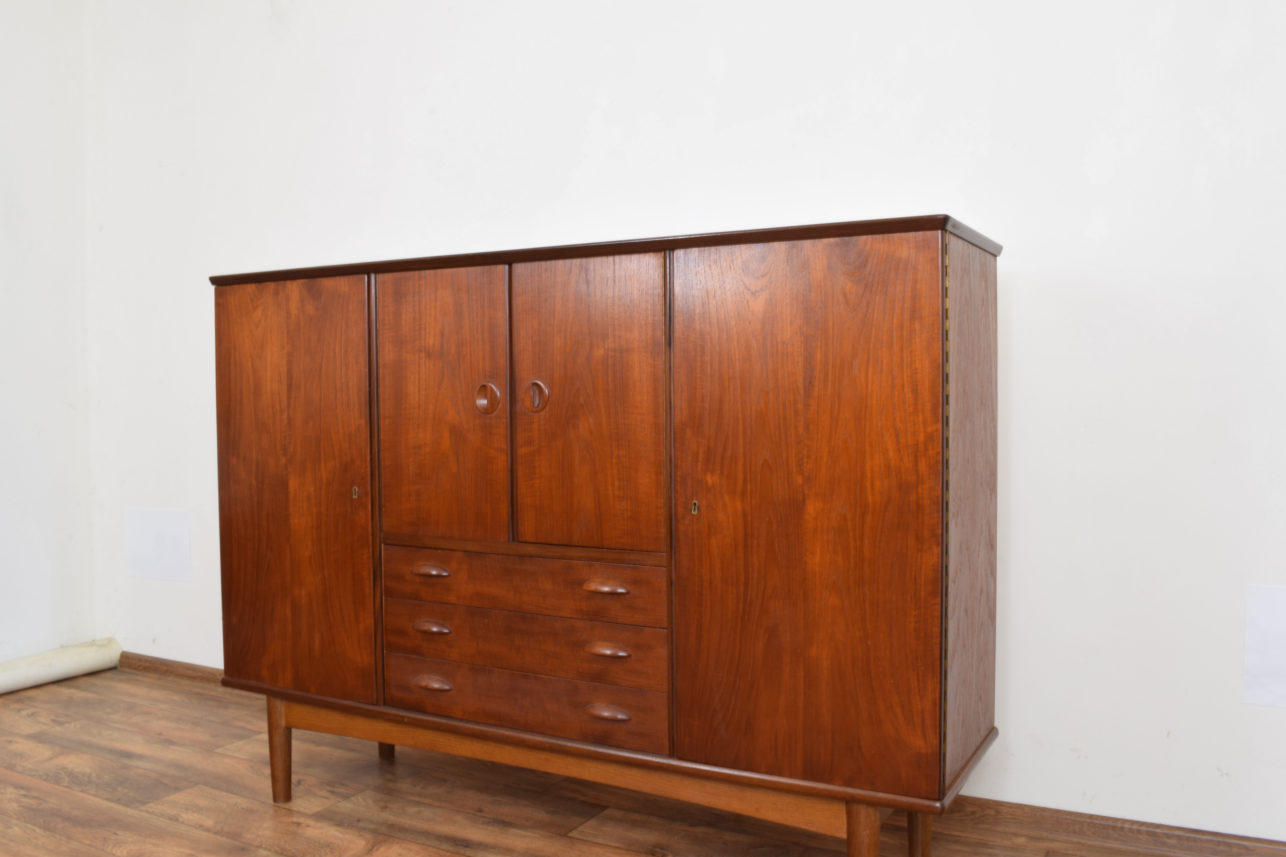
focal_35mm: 30
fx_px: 1072
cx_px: 643
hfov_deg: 61.9
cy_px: 428
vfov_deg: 43.6
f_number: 25
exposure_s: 4
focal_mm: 20
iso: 100
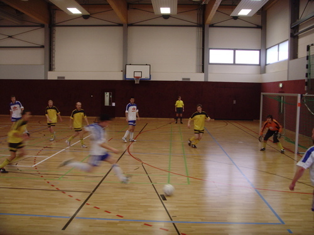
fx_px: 354
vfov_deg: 36.8
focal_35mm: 39
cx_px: 157
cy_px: 118
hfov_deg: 47.9
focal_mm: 6.6
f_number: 3.5
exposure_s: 1/45
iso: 200
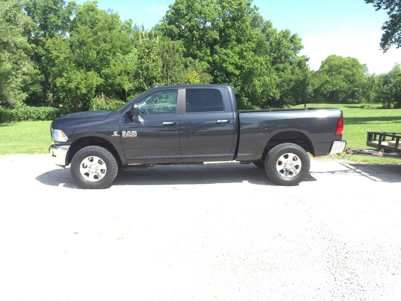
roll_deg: +0.2
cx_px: 200
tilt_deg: -7.9
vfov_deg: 48.2
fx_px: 336
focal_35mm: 29
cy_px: 150
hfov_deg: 61.7
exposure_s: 1/434
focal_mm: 4.15
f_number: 2.2
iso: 32
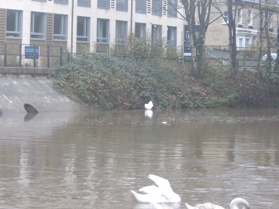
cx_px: 140
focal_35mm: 108
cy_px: 104
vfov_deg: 13.7
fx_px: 870
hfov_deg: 18.2
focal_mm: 19.6
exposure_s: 1/32
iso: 200
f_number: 6.6
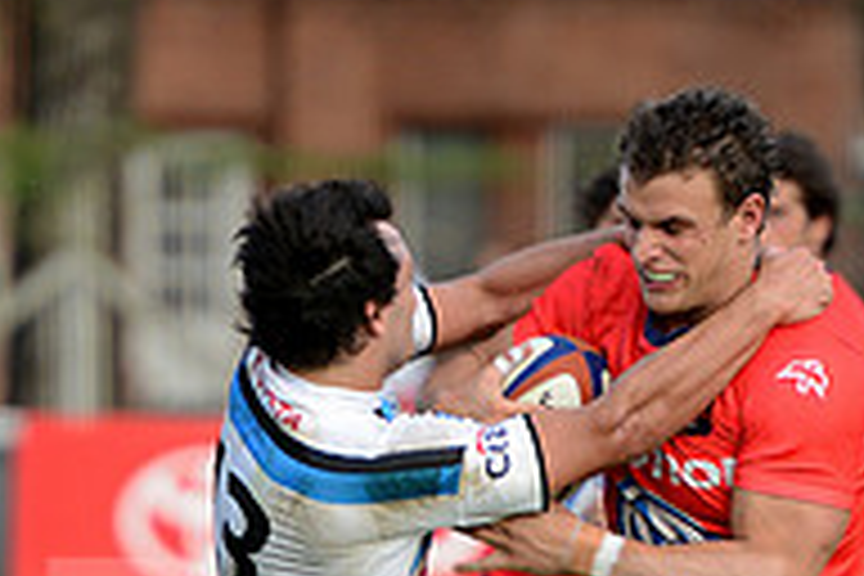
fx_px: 19558
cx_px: 410
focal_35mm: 815
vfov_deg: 1.7
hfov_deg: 2.5
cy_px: 691
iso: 500
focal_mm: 270
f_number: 4
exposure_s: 1/500
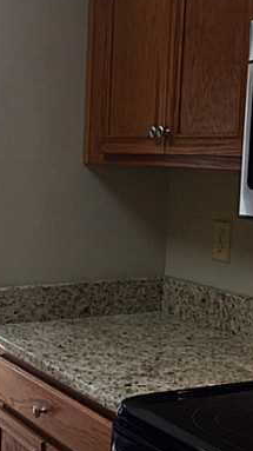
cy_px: 263
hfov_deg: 17.5
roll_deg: -1.1
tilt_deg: -9.7
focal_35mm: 66
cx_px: -33
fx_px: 788
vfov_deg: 31.8
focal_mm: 4.15
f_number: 2.2
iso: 32
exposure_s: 1/120
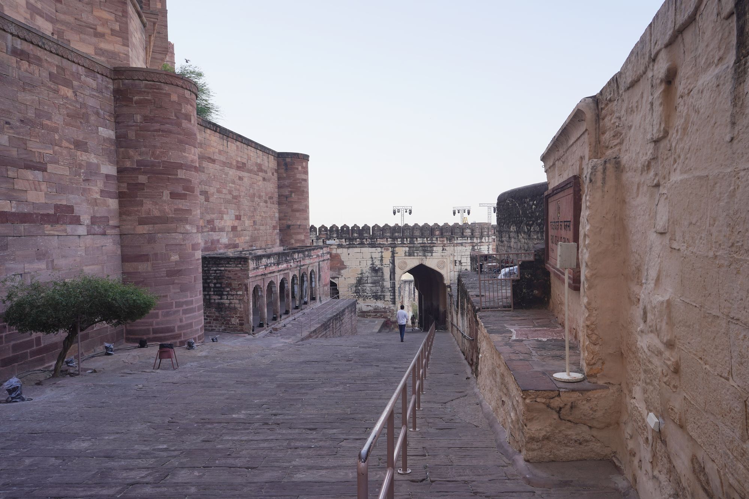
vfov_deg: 53.1
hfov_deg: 73.7
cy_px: 250
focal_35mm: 24
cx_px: 374
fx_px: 499
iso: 100
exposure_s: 1/100
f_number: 10
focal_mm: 24
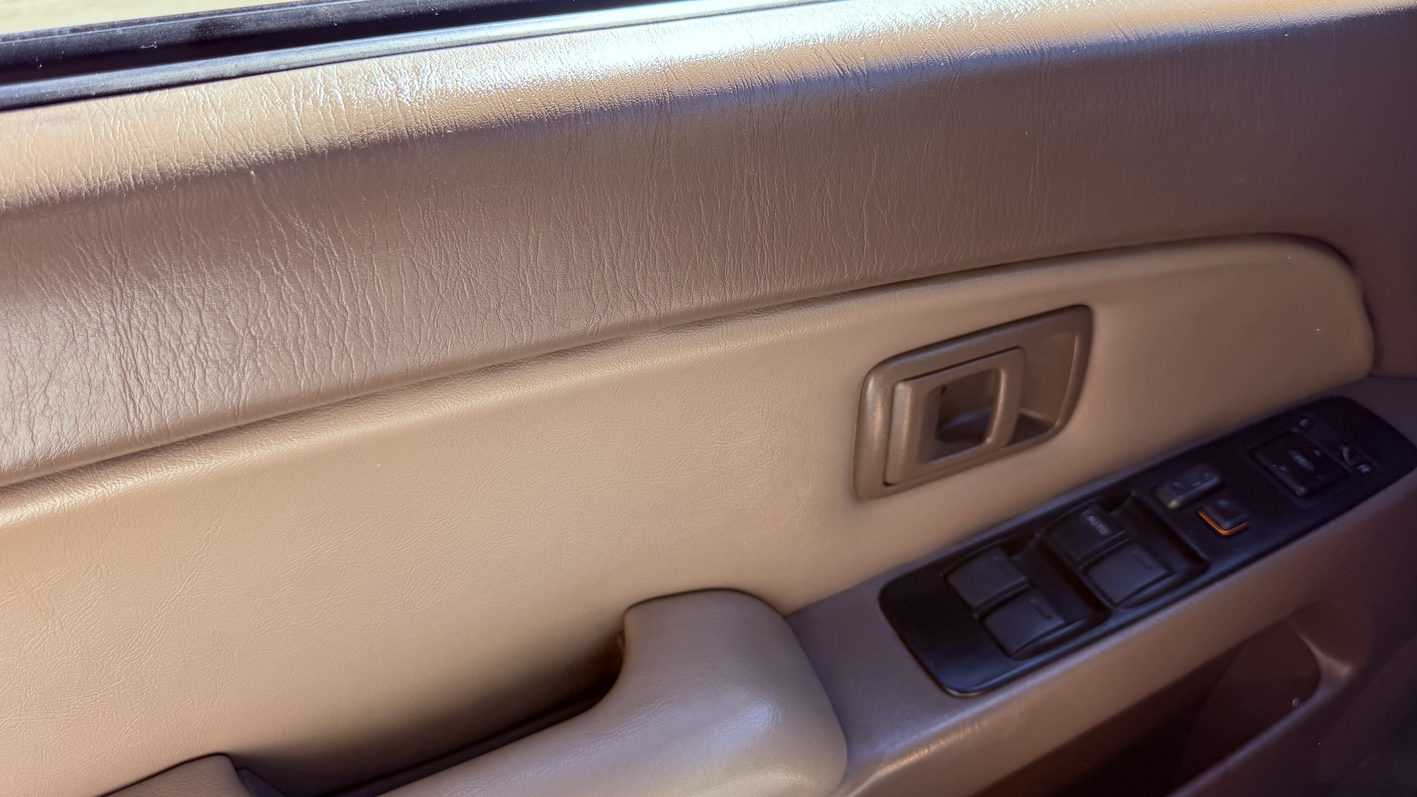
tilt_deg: -30.3
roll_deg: +5.7
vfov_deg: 42.9
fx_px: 1014
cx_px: 705
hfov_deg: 69.9
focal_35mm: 27
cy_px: 361
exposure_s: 1/351
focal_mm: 6.76
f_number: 1.78
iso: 100
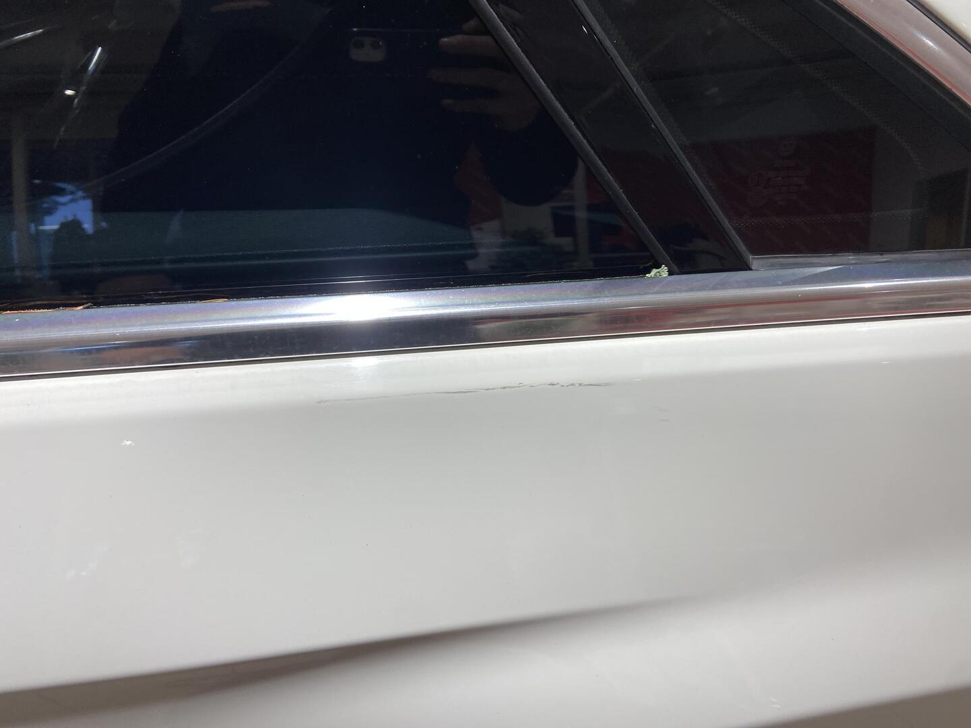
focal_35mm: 26
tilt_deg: -49.8
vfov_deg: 53.1
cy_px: 364
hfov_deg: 67.3
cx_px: 486
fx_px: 729
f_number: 1.8
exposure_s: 1/100
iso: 50
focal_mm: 4.25
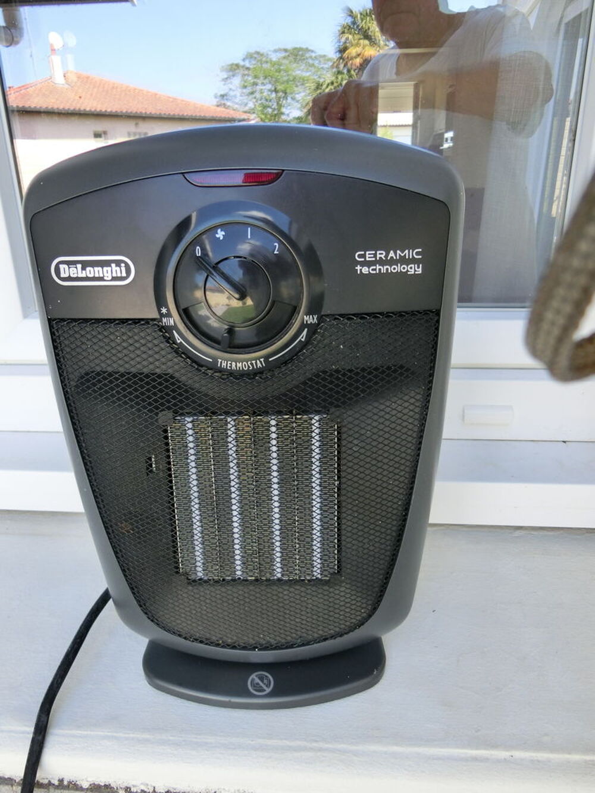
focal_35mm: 25
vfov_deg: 69.4
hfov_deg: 54.9
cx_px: 298
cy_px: 396
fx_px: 573
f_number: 3.5
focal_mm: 4.5
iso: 80
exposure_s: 1/125
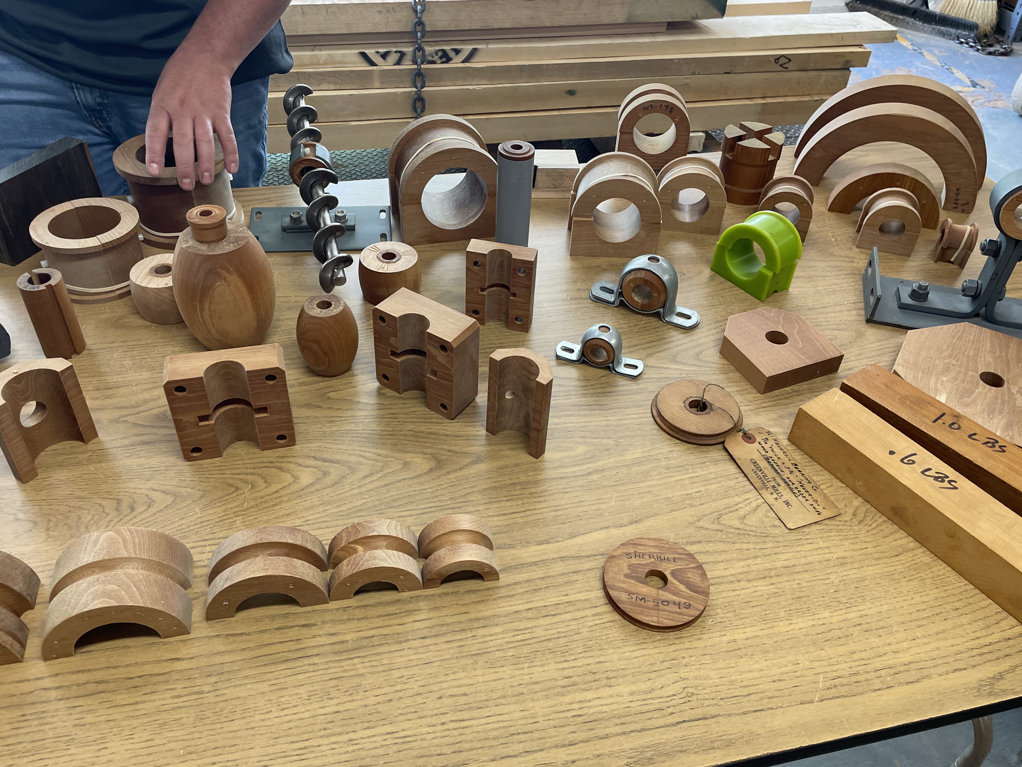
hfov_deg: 63.4
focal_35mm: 28
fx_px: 827
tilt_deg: -41.3
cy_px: 387
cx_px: 498
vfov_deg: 49.7
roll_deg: -1.6
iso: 125
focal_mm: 4.2
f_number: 1.6
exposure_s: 1/120
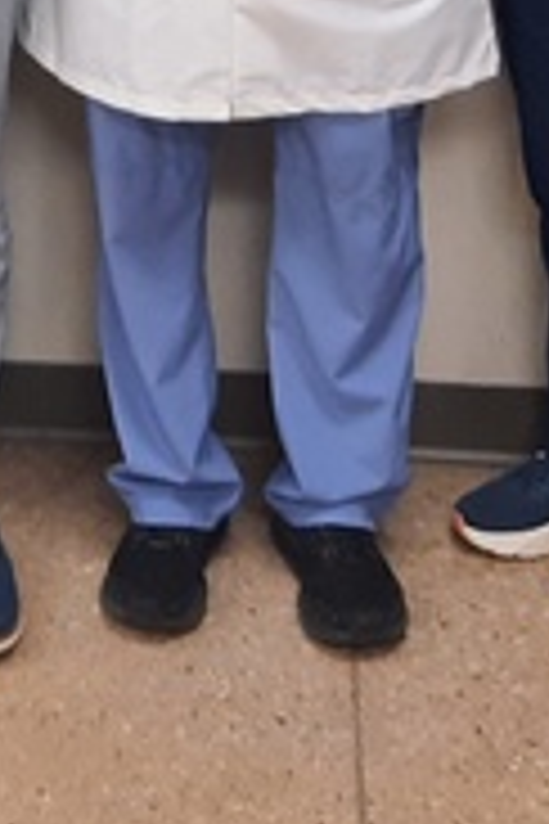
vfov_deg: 17.1
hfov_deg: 12.4
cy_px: -378
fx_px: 2493
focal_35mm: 109
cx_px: 14
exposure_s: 1/60
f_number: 2
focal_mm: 4.6
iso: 400
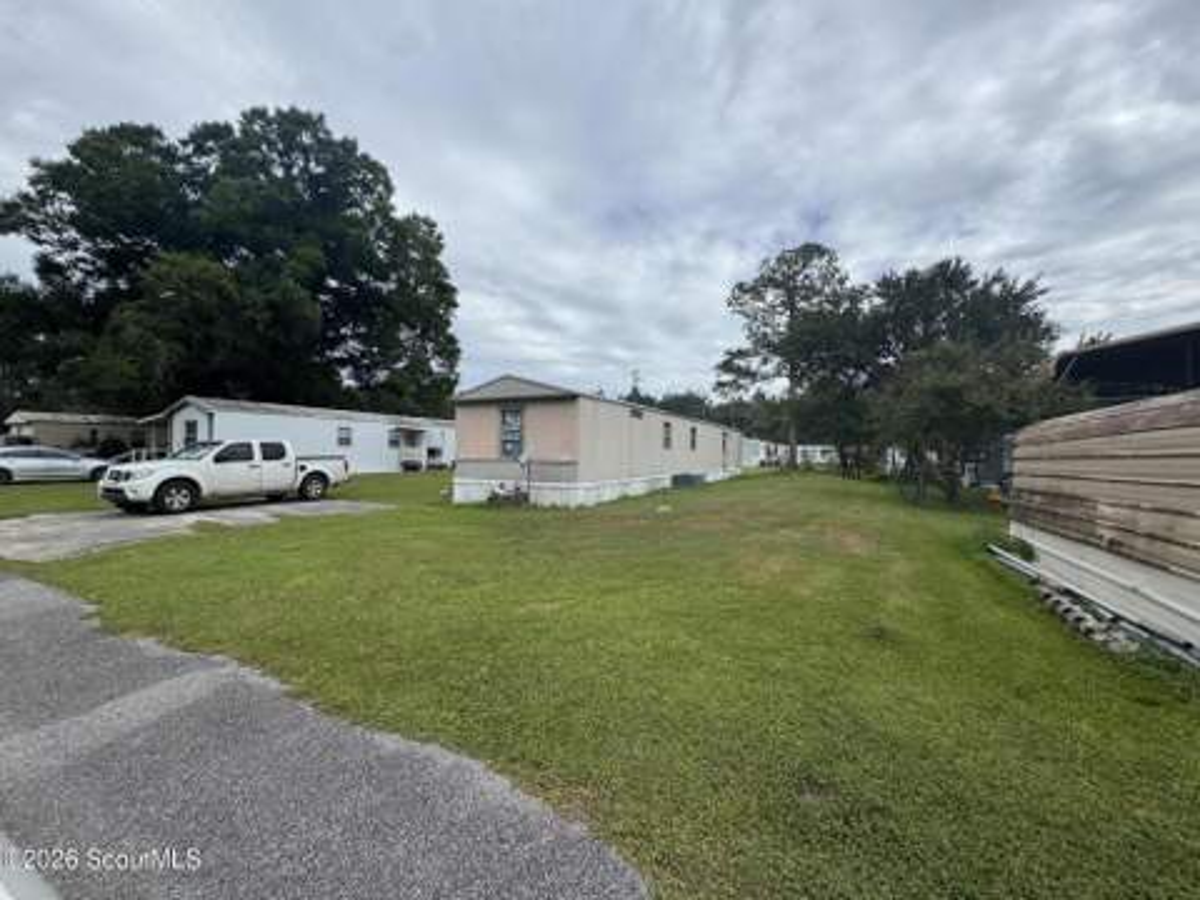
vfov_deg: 85.7
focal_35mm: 14
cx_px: 600
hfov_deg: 102.1
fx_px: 485
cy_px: 450
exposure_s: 1/1449
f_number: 2.2
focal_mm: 2.22
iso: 40
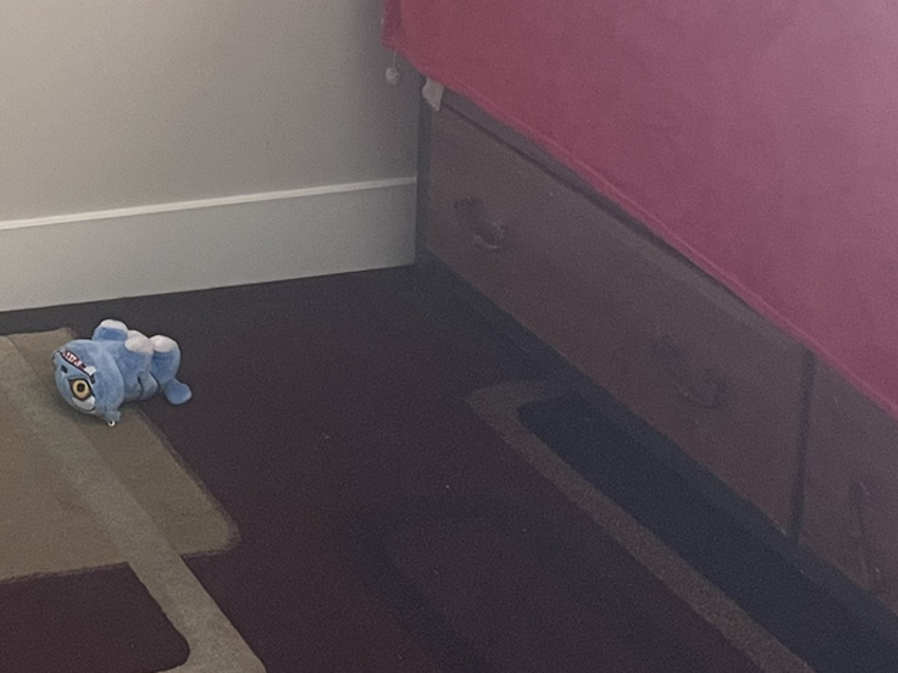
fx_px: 2127
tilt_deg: -11.5
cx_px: -373
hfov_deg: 20.9
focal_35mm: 82
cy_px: -257
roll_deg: +1.8
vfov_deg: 16.7
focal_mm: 5.1
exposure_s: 1/60
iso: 320
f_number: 1.6
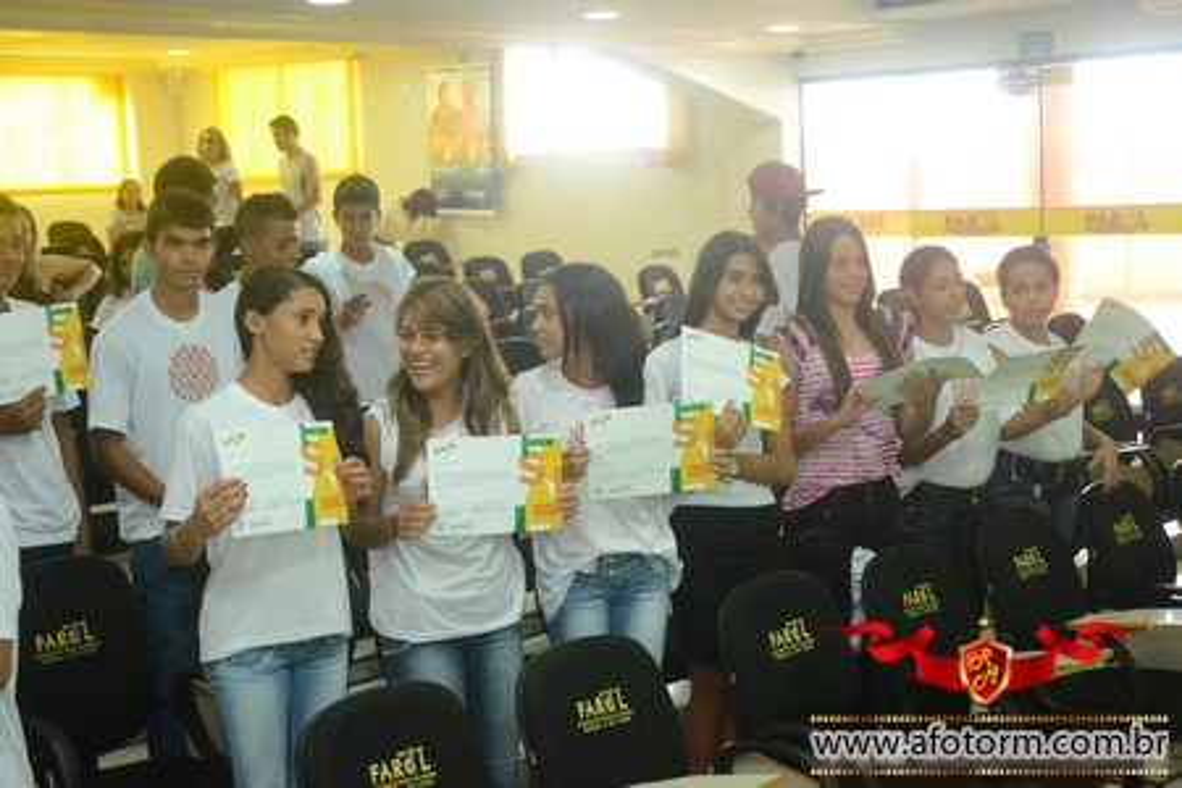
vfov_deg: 23.8
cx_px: 591
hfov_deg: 35.1
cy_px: 394
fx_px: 1871
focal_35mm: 57
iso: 3200
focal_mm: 38
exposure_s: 1/100
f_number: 4.5
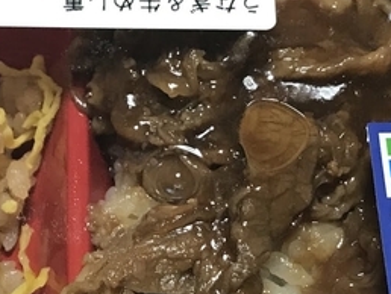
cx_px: 80
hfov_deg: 17.6
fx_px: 1255
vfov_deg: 13.2
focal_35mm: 111
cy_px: 289
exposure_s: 1/17
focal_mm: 3.99
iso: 40
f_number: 1.8
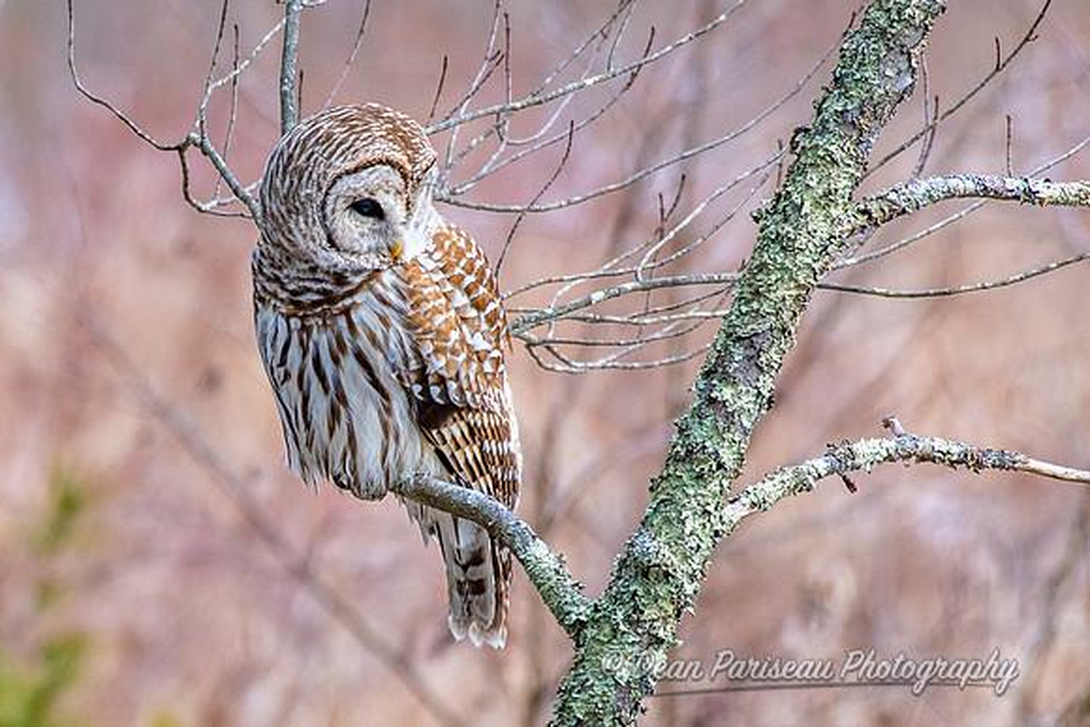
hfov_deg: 1.8
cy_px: 487
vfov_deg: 1.2
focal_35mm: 1133
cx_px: 281
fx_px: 34303
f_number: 8
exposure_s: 1/400
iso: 500
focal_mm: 500
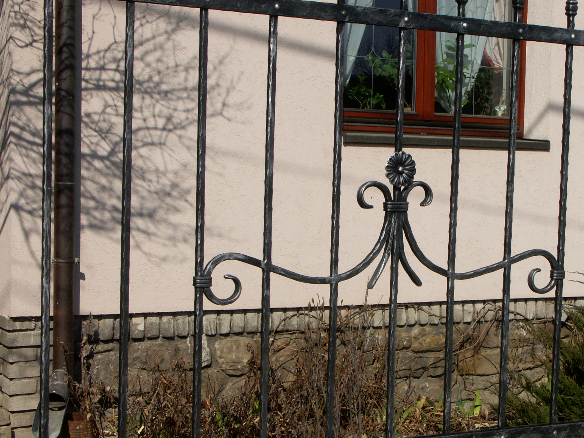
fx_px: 1113
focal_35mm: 66
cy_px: 267
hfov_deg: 29.2
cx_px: 381
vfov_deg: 22.2
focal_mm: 11.14
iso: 64
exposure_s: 1/400
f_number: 8
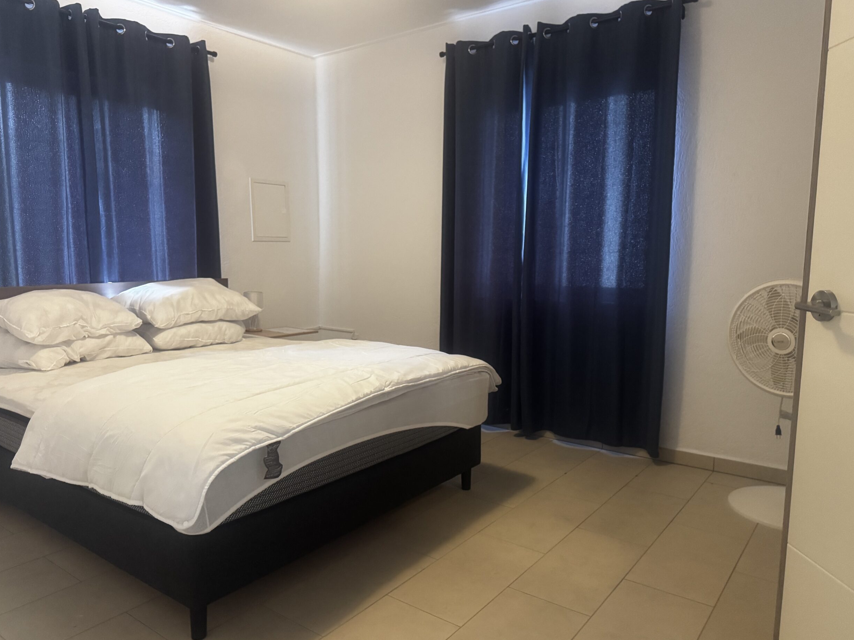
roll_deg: +0.6
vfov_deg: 54.9
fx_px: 617
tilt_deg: -6.8
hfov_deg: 69.4
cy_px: 321
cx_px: 412
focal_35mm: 25
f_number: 1.78
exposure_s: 1/60
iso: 640
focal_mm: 6.76
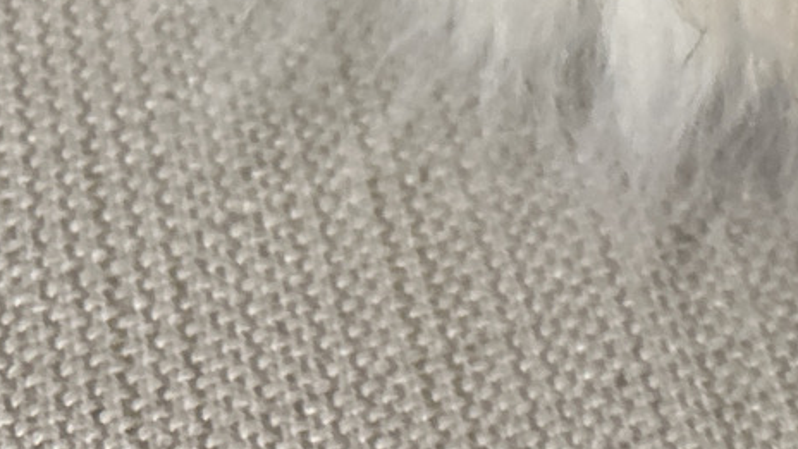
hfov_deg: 16.2
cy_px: -676
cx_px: 1161
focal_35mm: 122
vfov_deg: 8.9
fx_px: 2581
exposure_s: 1/50
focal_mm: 5.7
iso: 400
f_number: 1.5
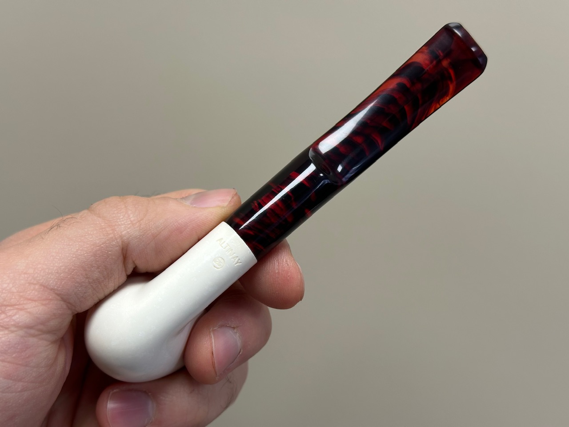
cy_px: 214
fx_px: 789
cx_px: 284
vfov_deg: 30.3
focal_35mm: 48
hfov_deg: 39.7
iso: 80
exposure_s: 1/121
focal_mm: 6.86
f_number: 1.78
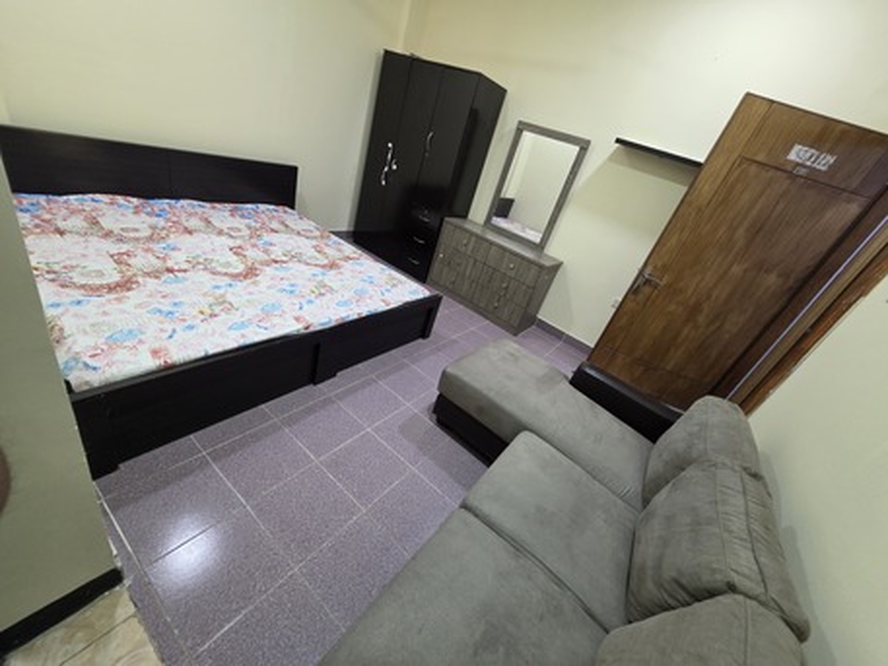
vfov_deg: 89.9
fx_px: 334
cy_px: 333
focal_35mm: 13
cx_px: 444
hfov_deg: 106.2
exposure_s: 1/50
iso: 400
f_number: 1.9
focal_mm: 2.2
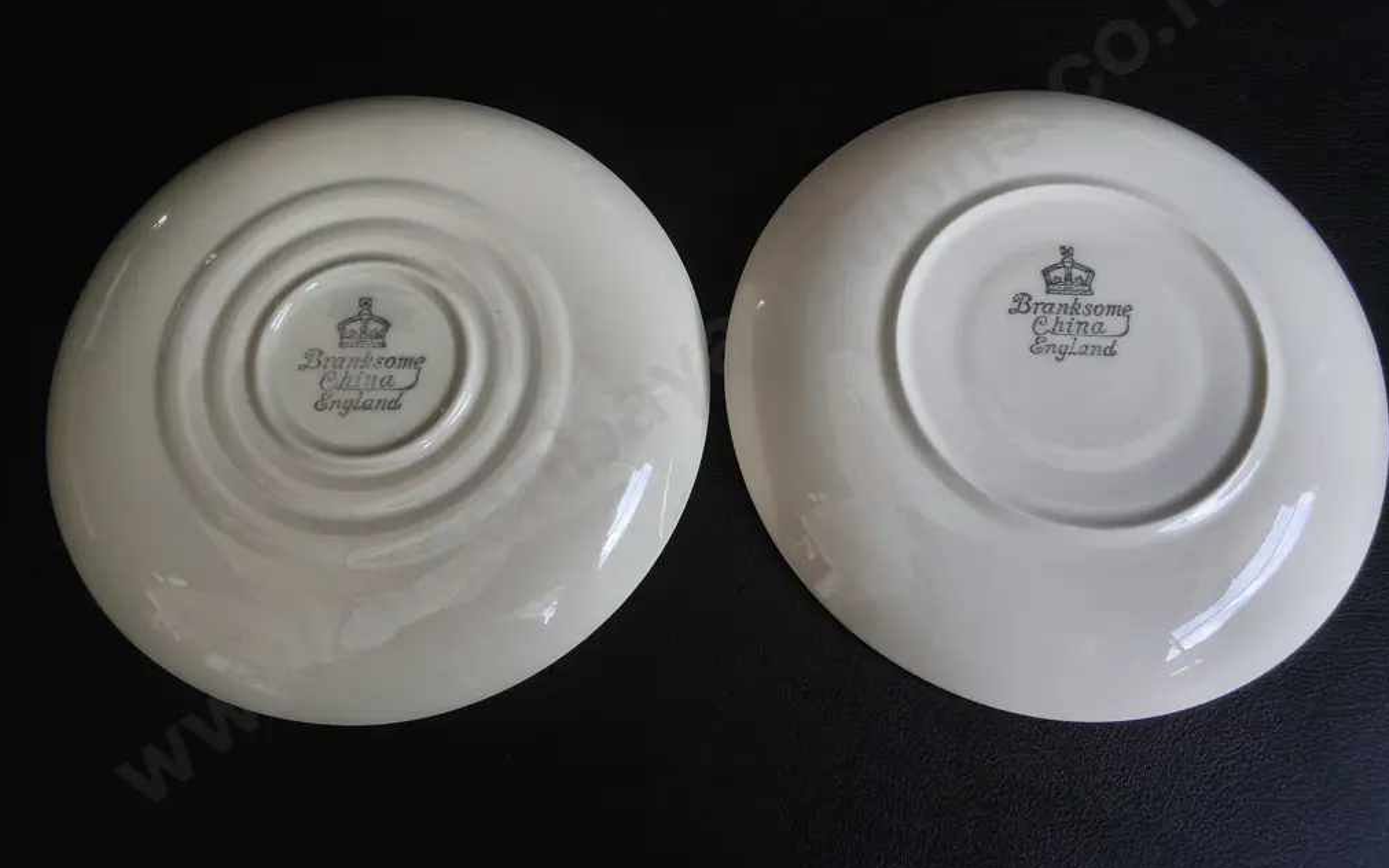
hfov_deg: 64.6
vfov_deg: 43.0
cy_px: 369
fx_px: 1098
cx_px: 690
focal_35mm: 29
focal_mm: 2.87
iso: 40
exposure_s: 1/100
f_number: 2
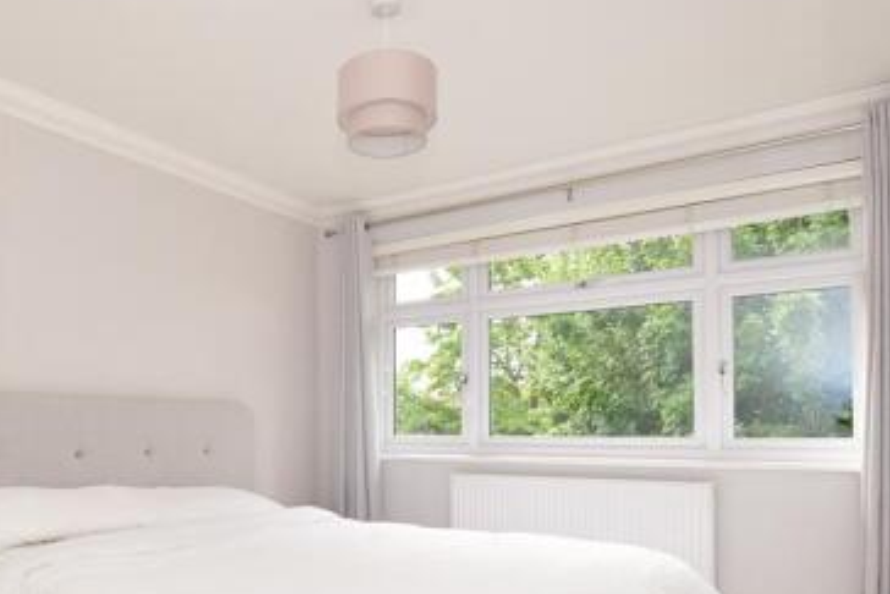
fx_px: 668
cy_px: 417
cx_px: 313
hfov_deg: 65.9
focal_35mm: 27
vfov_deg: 46.8
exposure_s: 1/125
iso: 400
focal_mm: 10
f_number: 7.1
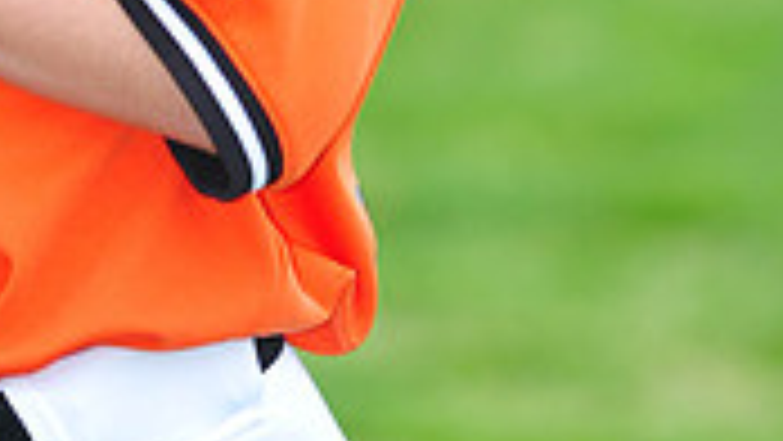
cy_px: -598
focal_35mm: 610
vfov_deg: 2.0
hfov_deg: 3.5
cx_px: -63
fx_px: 12669
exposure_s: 1/400
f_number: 5
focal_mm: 175
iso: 400
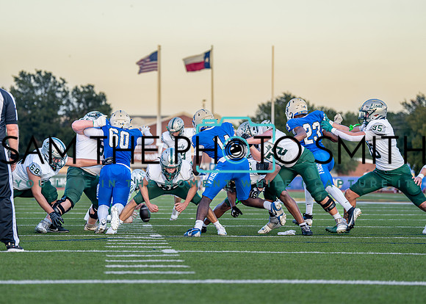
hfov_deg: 13.8
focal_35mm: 145
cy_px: 180
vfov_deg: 9.9
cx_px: 161
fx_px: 1757
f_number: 2.8
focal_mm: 113
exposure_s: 1/1250
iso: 500
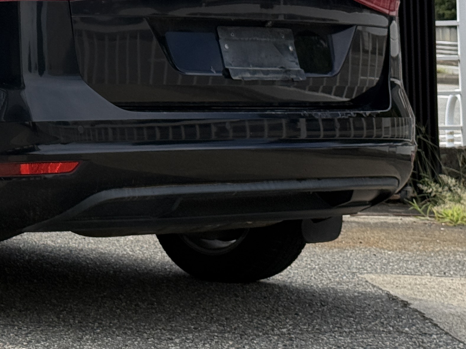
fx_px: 1656
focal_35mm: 123
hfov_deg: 15.5
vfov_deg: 11.9
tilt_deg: +1.9
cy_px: 20
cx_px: -81
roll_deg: +1.5
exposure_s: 1/5208
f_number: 1.78
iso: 80
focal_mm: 6.76
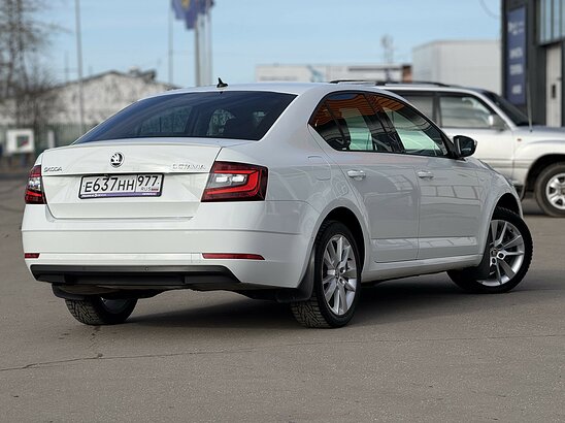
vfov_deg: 12.3
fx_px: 1957
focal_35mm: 120
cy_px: 212
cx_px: 282
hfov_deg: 16.4
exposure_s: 1/2083
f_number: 2.8
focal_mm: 15.66
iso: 64
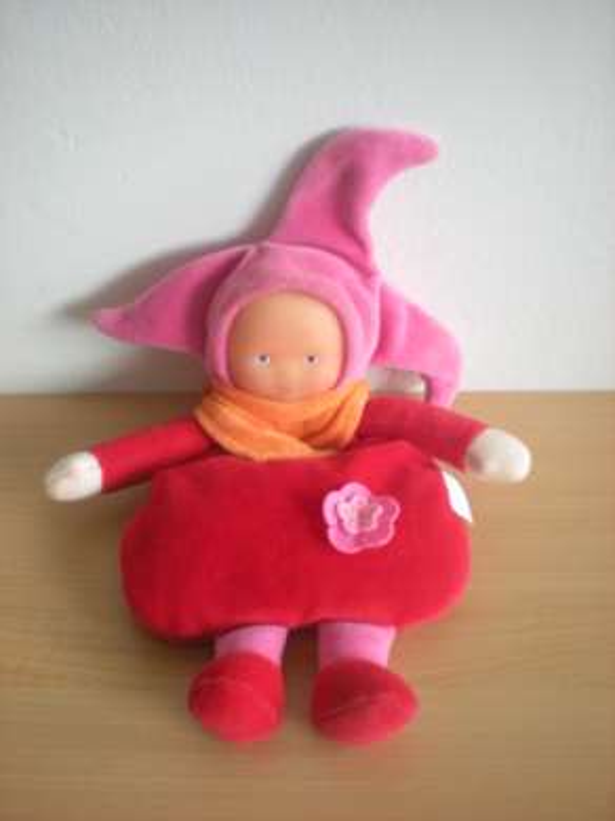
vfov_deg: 49.0
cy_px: 410
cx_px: 308
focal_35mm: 38
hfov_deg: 37.7
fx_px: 901
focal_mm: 6.3
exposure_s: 1/18.4
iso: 200
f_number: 3.1
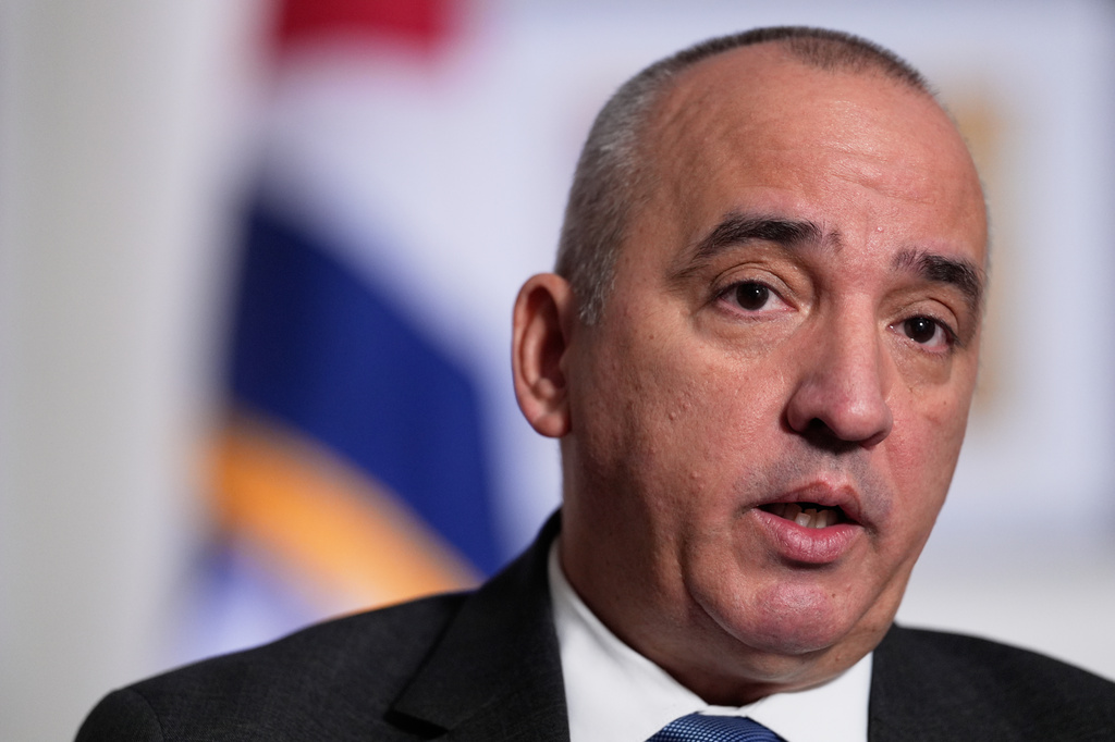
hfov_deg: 6.9
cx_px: 558
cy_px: 371
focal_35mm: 300
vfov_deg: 4.6
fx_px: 9288
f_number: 2.8
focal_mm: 300
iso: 2000
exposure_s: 1/200
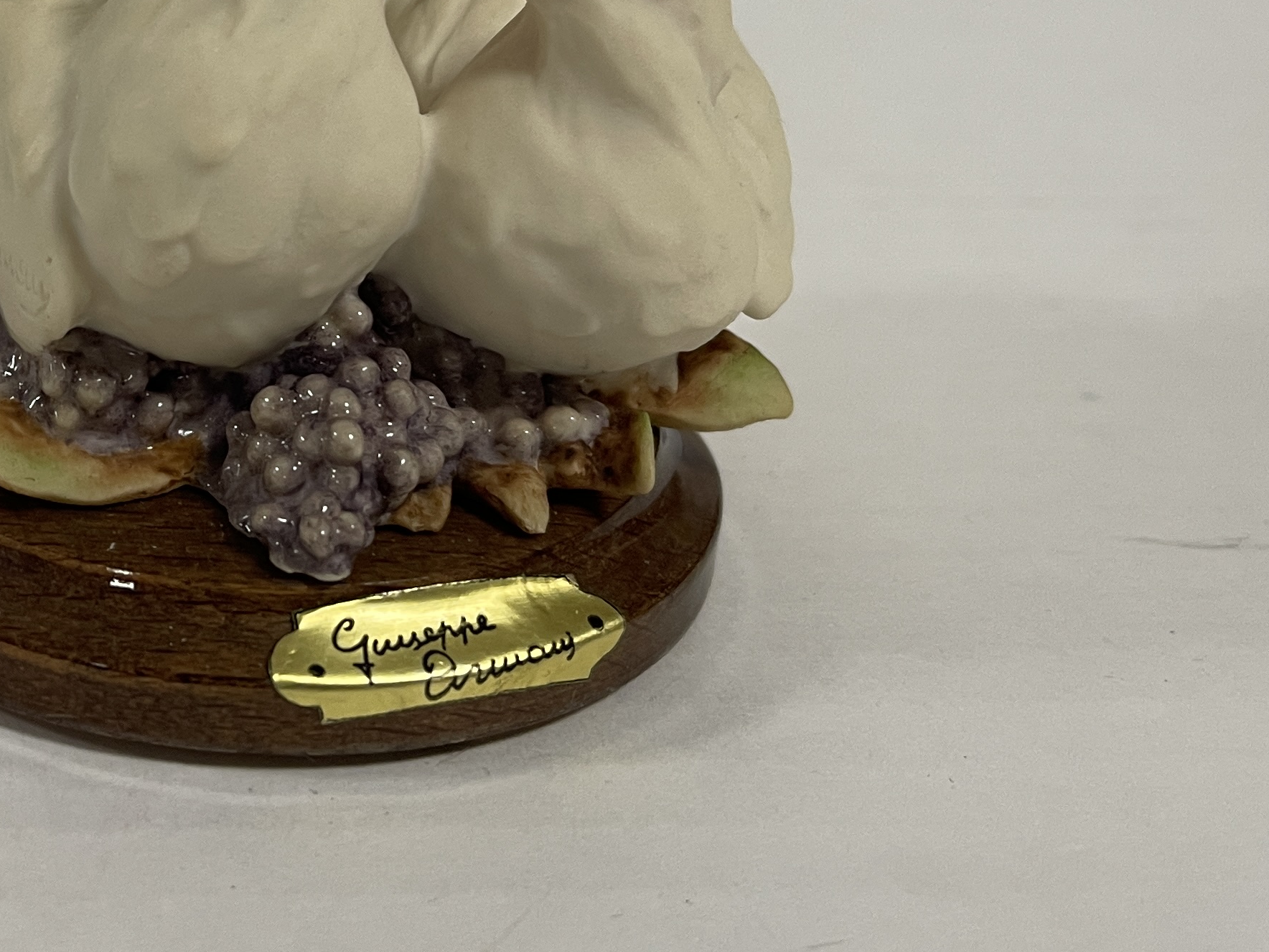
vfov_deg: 24.9
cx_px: 39
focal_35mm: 57
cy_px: 88
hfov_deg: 31.6
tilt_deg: -19.5
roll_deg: -1.1
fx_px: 2090
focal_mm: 5.1
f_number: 1.6
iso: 80
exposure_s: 1/50
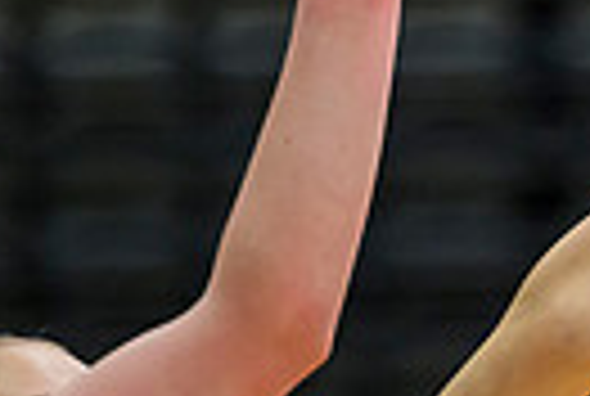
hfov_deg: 2.3
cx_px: 1135
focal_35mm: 884
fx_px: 14521
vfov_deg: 1.6
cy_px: 115
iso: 6400
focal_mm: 200
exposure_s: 1/800
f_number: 3.5
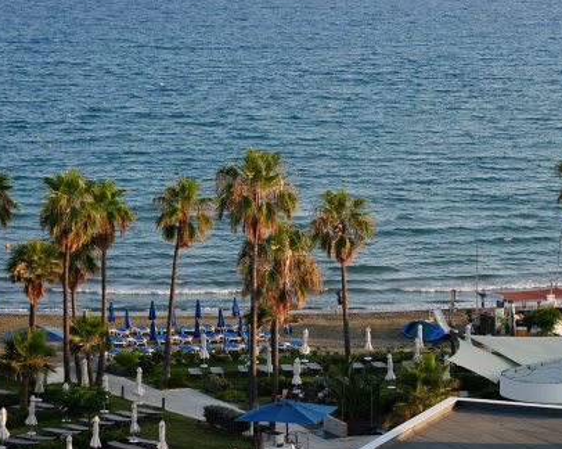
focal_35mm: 126
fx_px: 2094
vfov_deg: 12.2
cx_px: 426
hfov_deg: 15.2
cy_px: 326
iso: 100
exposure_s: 1/200
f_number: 5
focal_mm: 68
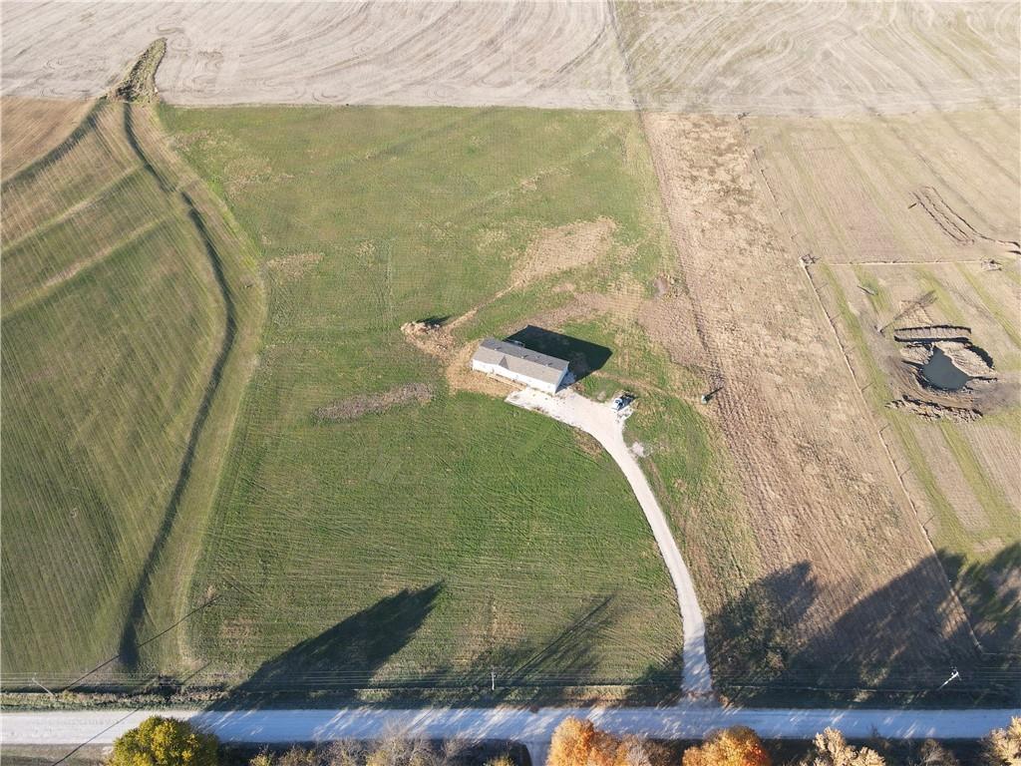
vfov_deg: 56.8
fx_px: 708
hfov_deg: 71.6
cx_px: 510
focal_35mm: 24
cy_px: 383
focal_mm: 4.5
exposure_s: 1/160
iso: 100
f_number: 2.8
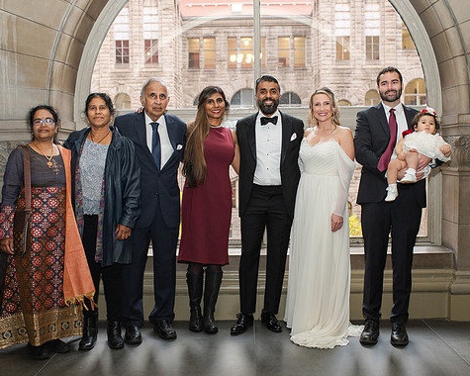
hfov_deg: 42.0
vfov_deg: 34.1
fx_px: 612
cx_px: 229
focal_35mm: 44
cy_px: 195
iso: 1000
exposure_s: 1/200
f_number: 3.5
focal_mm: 35
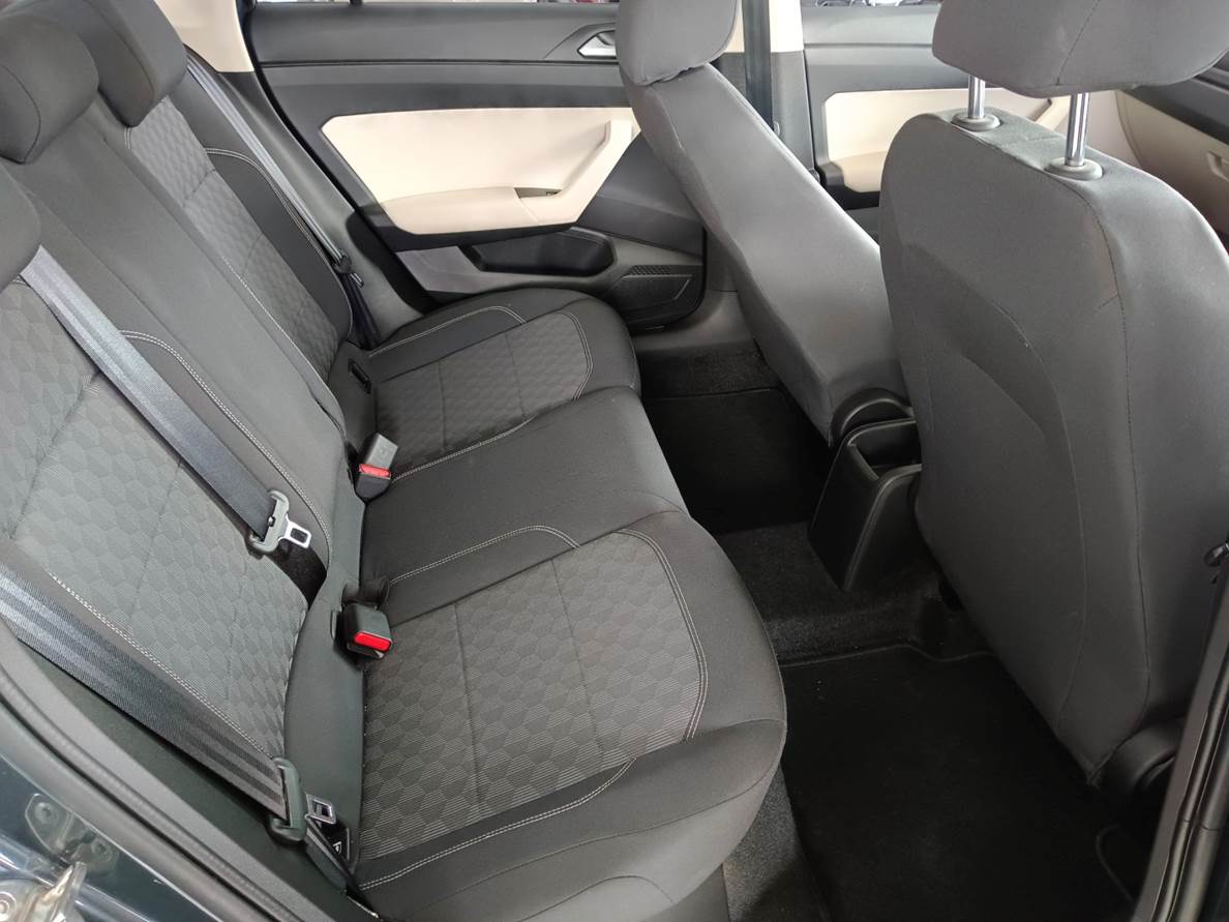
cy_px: 461
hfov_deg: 69.4
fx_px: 888
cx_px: 614
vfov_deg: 54.9
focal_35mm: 25
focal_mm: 4.84
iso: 1300
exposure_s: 1/25
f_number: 1.79
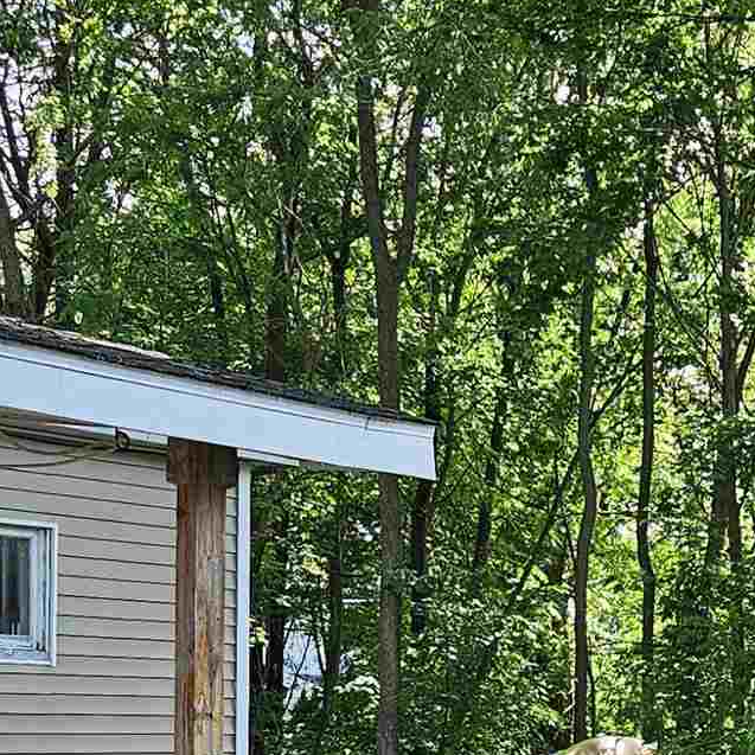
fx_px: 2418
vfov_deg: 17.2
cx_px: 568
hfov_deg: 17.6
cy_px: 825
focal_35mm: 98
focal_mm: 5.4
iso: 25
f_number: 1.8
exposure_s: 1/220
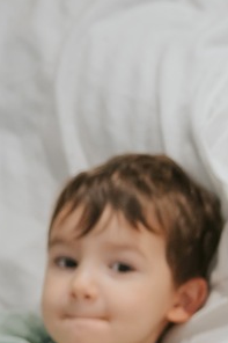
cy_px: 308
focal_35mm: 213
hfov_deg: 6.1
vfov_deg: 9.6
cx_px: 609
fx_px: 2026
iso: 1000
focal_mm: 35
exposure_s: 1/125
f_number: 3.2
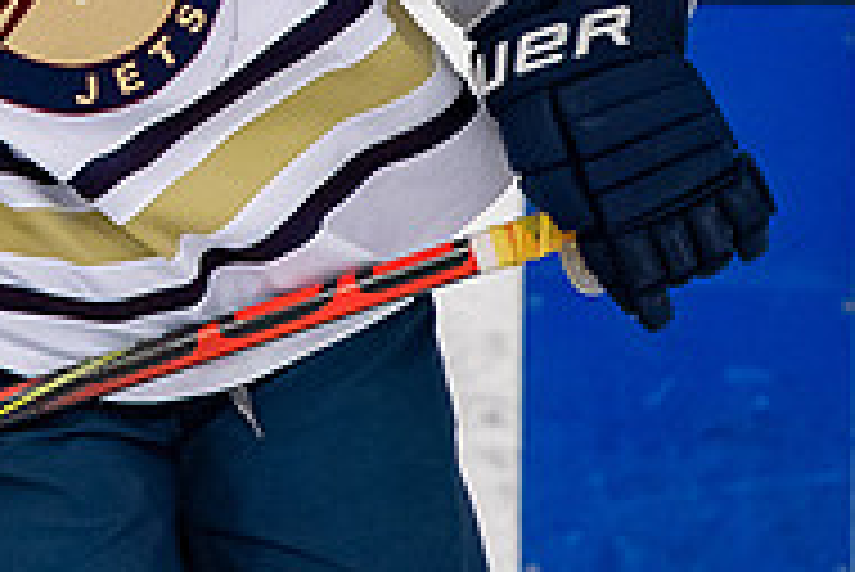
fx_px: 30351
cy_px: -501
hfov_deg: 1.6
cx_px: -375
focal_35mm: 1277
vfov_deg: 1.1
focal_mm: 200
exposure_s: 1/800
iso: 800
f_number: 3.2
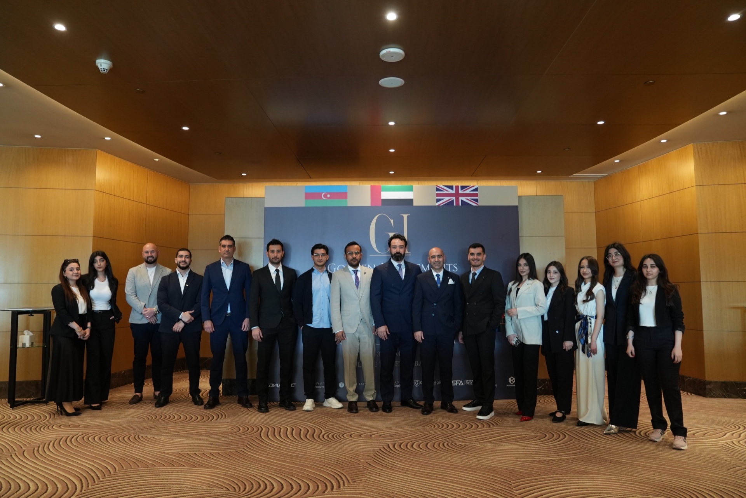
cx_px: 373
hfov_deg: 73.7
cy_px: 249
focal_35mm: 24
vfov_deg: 53.2
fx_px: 498
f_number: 2.8
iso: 2500
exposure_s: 1/100
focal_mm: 24
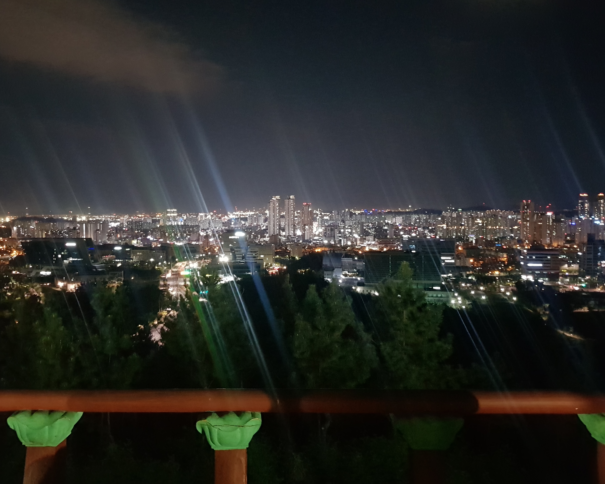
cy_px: 238
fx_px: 501
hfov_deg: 62.1
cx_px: 273
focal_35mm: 28
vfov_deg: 51.5
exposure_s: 1/10
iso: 1000
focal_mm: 4.2
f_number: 1.7
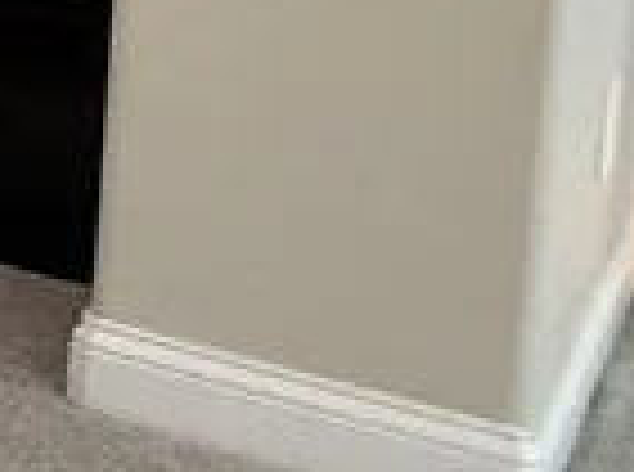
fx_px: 1863
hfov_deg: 10.3
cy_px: -279
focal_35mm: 102
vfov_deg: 13.4
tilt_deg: -8.9
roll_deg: +3.3
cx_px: -1443
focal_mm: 2.22
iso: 500
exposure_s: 1/60
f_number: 2.2
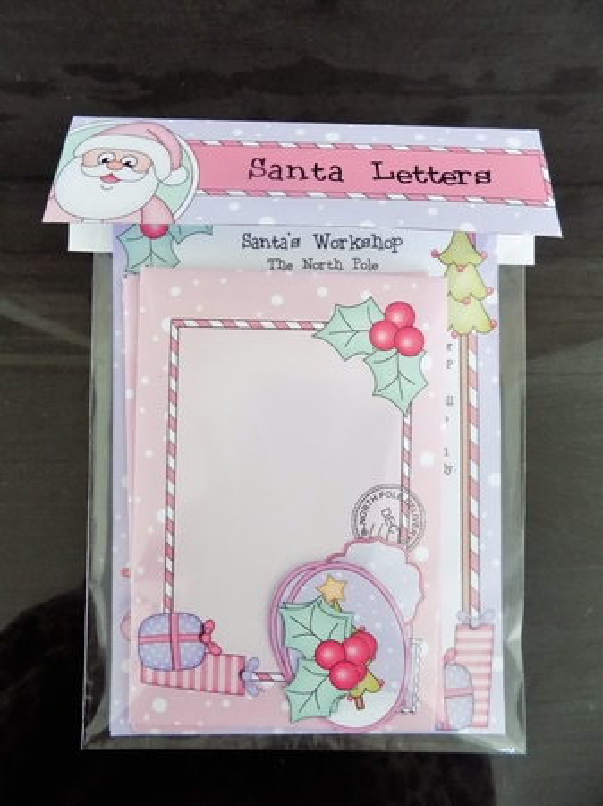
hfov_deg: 58.8
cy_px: 403
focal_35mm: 23
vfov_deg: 74.0
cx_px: 302
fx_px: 535
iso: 400
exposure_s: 1/15
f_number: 3.1
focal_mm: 4
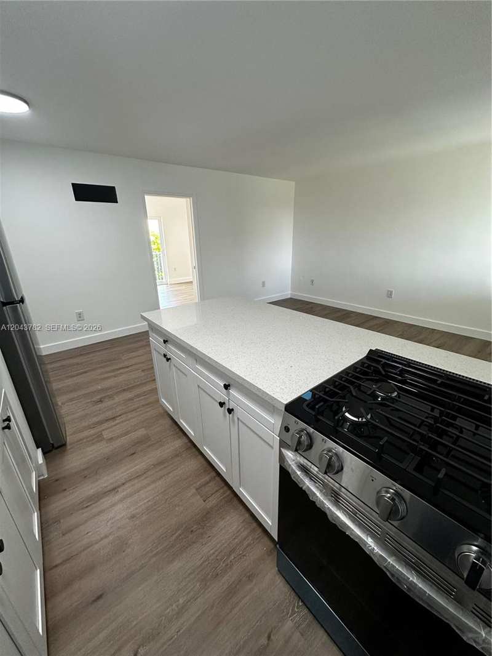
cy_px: 328
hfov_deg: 85.7
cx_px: 246
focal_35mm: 14
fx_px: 265
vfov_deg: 102.1
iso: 160
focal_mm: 2.22
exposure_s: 1/120
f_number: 2.2
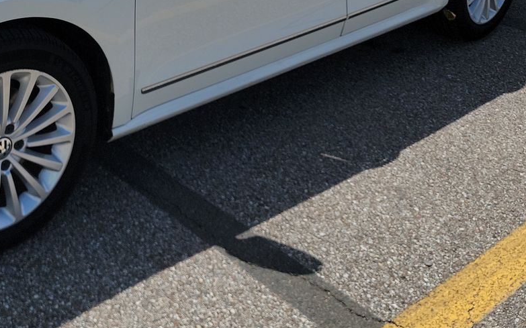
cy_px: -52
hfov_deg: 37.2
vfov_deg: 23.1
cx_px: 88
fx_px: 745
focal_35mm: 52
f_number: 1.8
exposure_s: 1/2168
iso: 50
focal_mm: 6.7
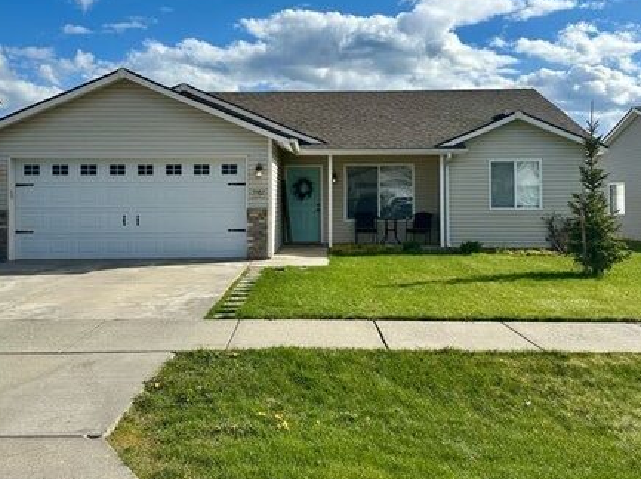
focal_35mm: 37
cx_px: 303
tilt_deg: +1.1
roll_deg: +0.0
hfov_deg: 50.2
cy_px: 185
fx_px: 685
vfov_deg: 38.4
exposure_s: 1/6211
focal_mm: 6.86
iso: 80
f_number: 1.78
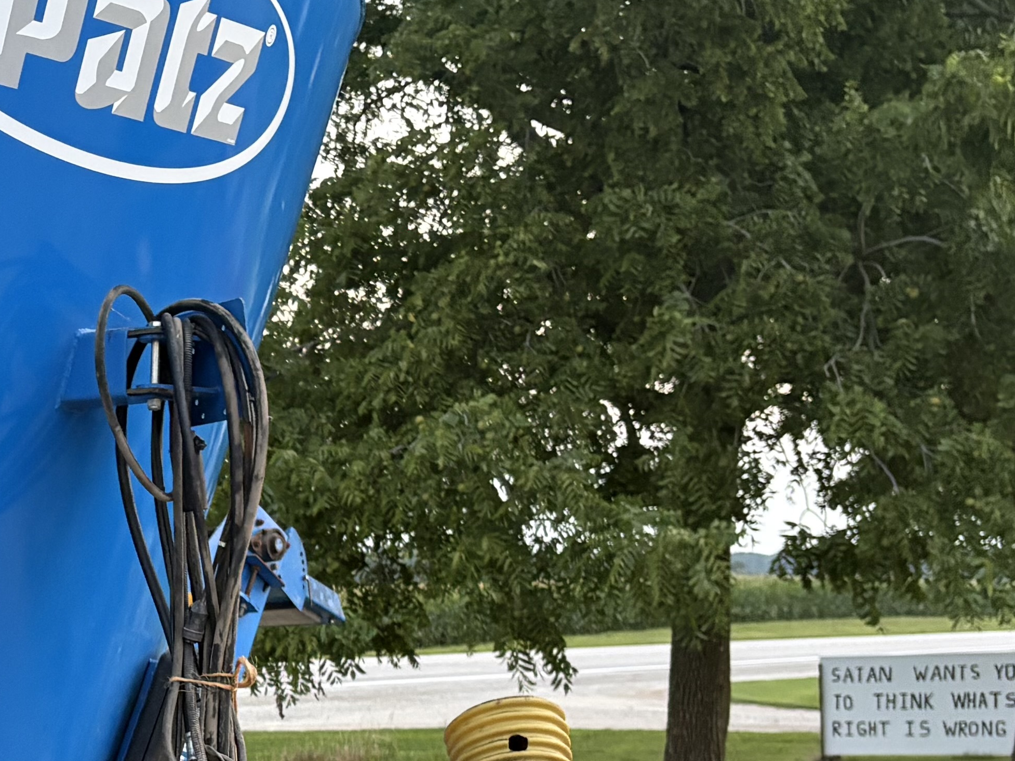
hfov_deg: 24.2
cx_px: -61
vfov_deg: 18.9
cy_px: 740
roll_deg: +0.4
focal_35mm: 76
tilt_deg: -4.0
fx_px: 2229
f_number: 1.6
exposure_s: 1/60
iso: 400
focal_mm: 5.96
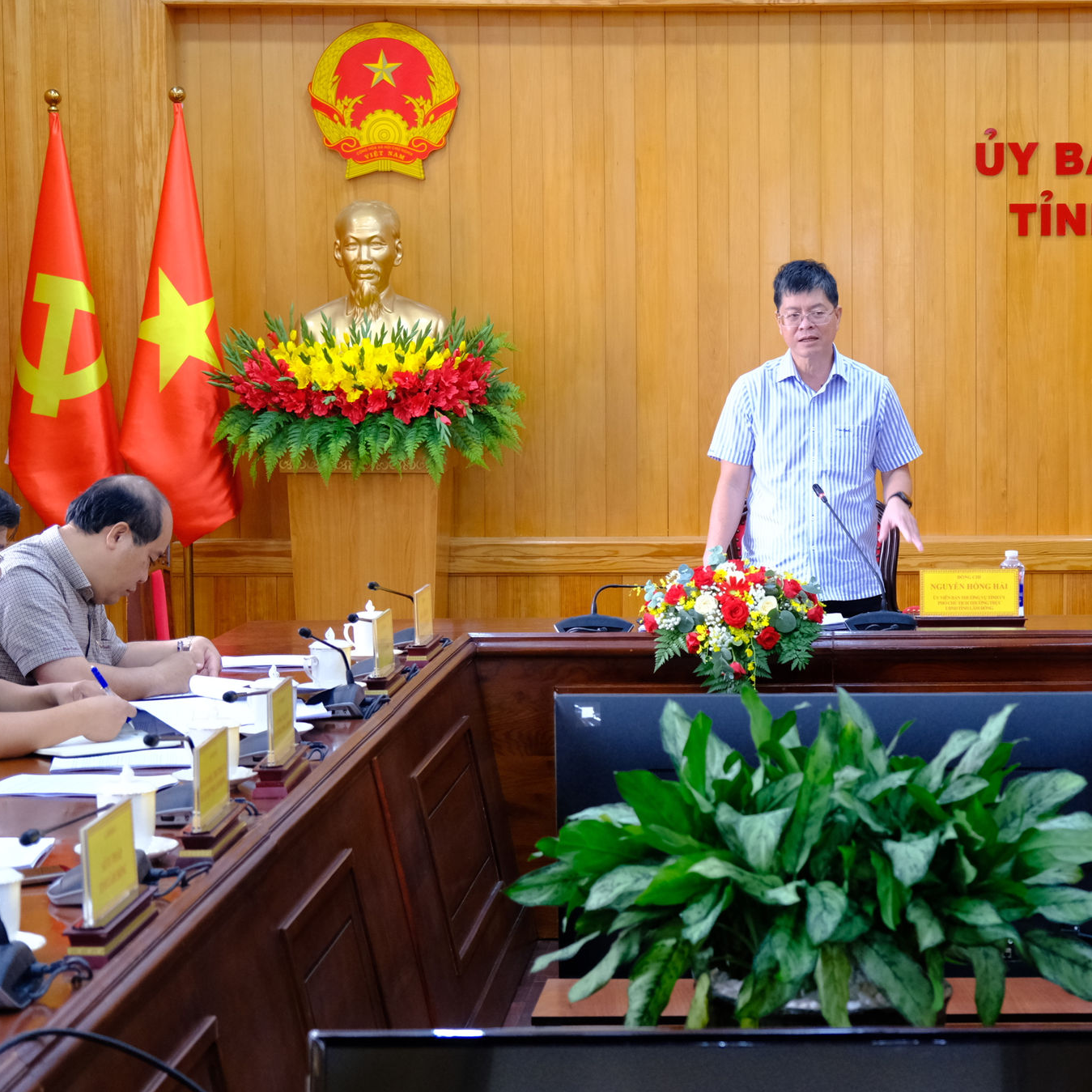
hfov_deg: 21.5
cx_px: 805
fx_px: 2855
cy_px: 544
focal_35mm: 80
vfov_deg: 21.7
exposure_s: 1/125
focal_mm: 41.1
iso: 1600
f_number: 4.5
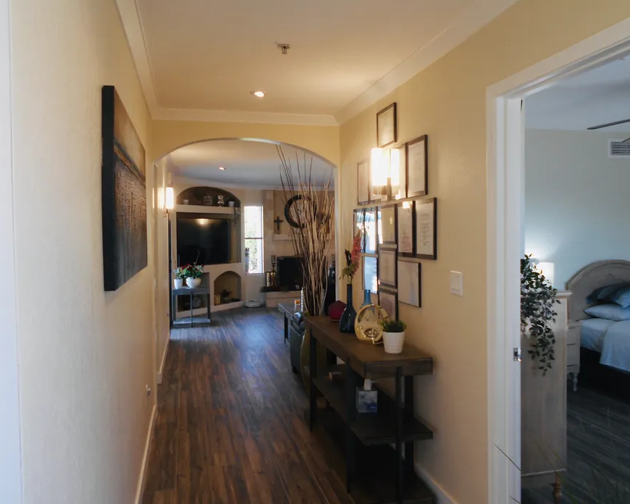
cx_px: 332
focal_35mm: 28
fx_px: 522
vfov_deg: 51.5
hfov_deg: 62.2
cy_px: 244
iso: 100
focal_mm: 4.6
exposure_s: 1/30
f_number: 3.2
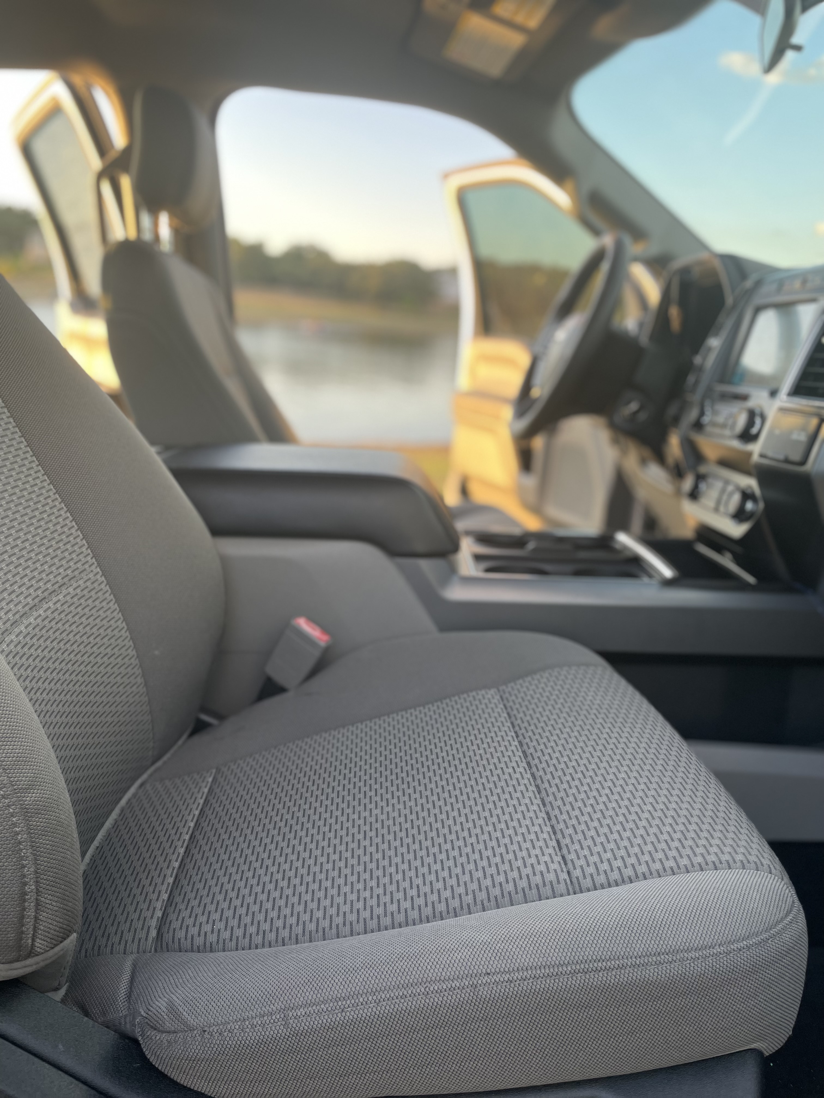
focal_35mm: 26
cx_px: 412
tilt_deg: -13.9
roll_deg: -4.2
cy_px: 549
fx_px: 825
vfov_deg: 67.3
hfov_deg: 53.1
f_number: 1.6
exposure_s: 1/121
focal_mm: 4.2
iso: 32
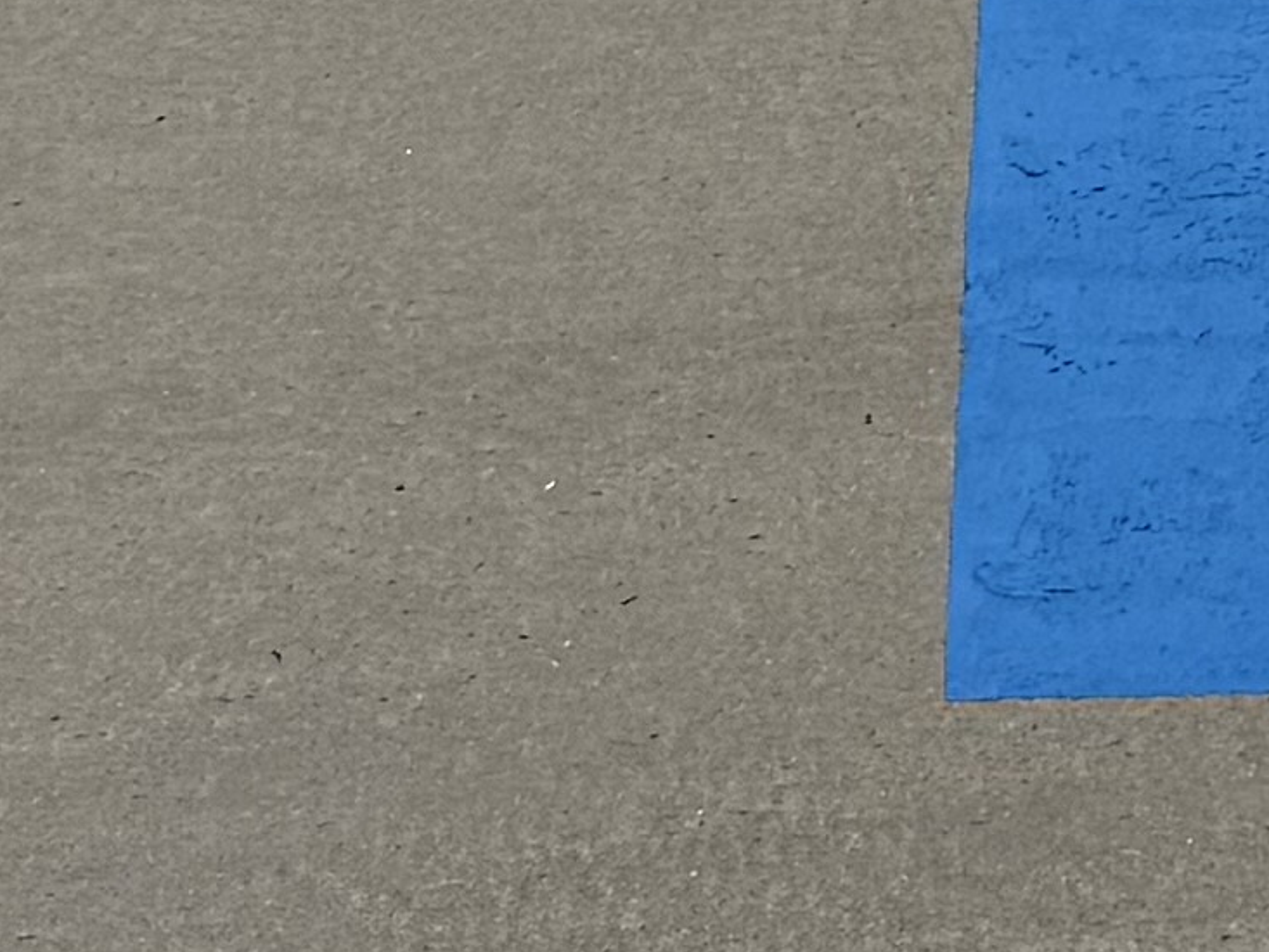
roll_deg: -3.3
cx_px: 1698
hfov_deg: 10.3
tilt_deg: -5.8
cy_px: -1496
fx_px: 6856
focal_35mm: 187
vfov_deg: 7.3
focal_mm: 6.76
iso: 80
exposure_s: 1/14286
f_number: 1.78
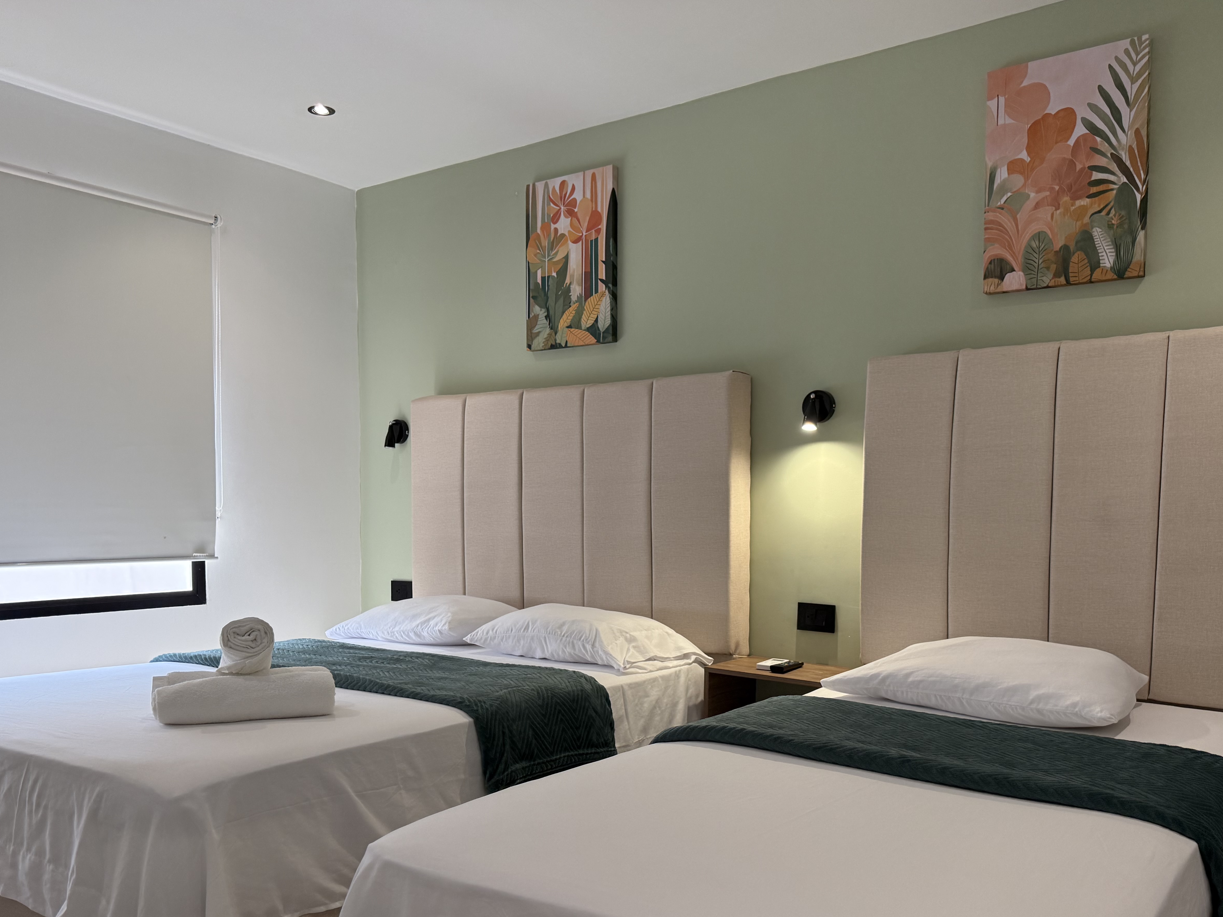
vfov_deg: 48.0
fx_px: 1025
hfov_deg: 61.7
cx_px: 619
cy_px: 548
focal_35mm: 29
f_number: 1.78
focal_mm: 6.76
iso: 200
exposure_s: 1/189
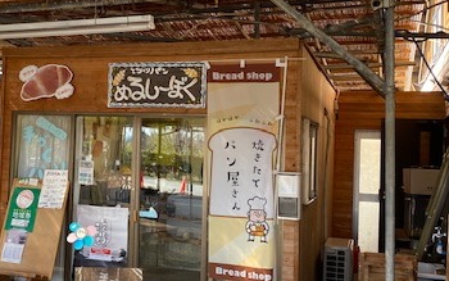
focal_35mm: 44
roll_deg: -2.5
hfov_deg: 45.0
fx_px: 539
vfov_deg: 29.2
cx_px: 175
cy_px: 154
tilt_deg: +1.7
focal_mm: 4.25
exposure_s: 1/122
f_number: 1.8
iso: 50
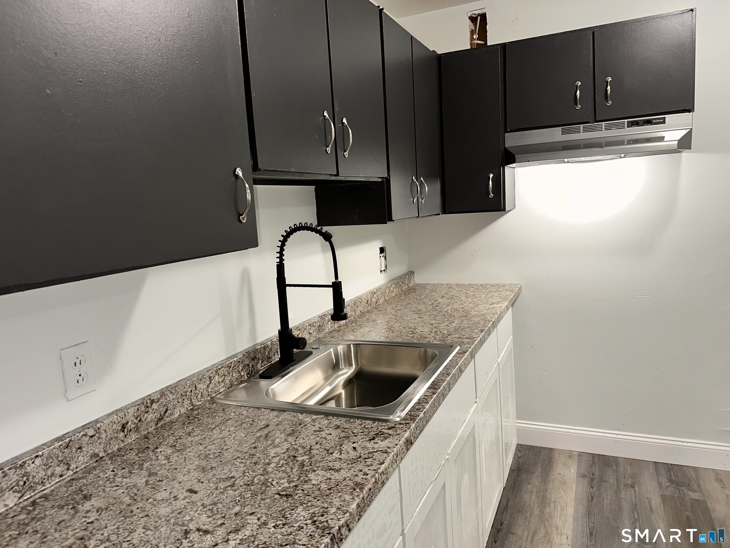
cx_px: 365
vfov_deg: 56.8
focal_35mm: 24
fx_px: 506
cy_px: 274
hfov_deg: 71.6
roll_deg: +3.5
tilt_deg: -8.1
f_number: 1.78
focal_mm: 6.86
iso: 80
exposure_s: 1/30
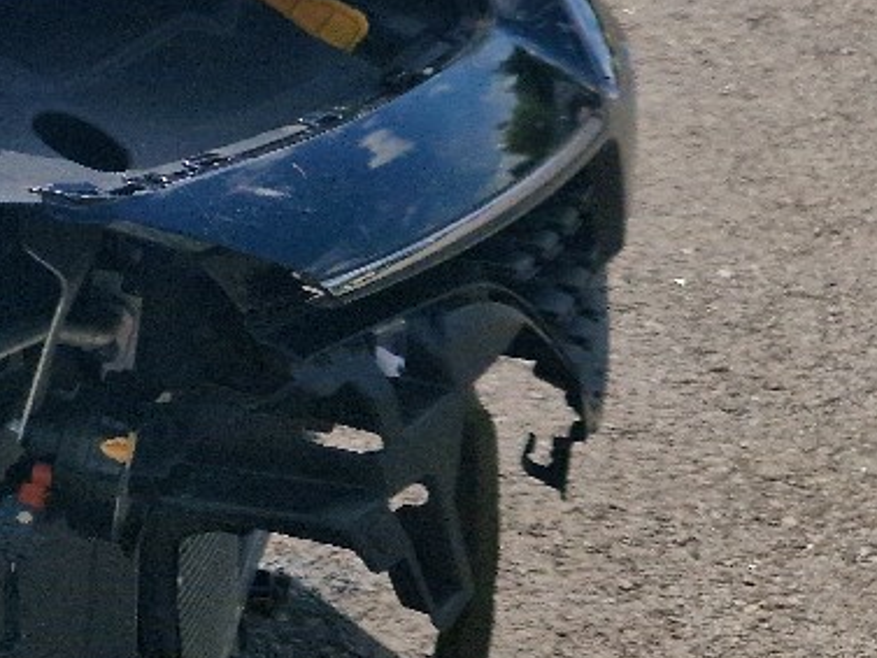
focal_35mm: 117
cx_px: -1047
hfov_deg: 13.5
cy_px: -56
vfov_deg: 12.5
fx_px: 2965
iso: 50
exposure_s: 1/3333
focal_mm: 5.4
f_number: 1.8
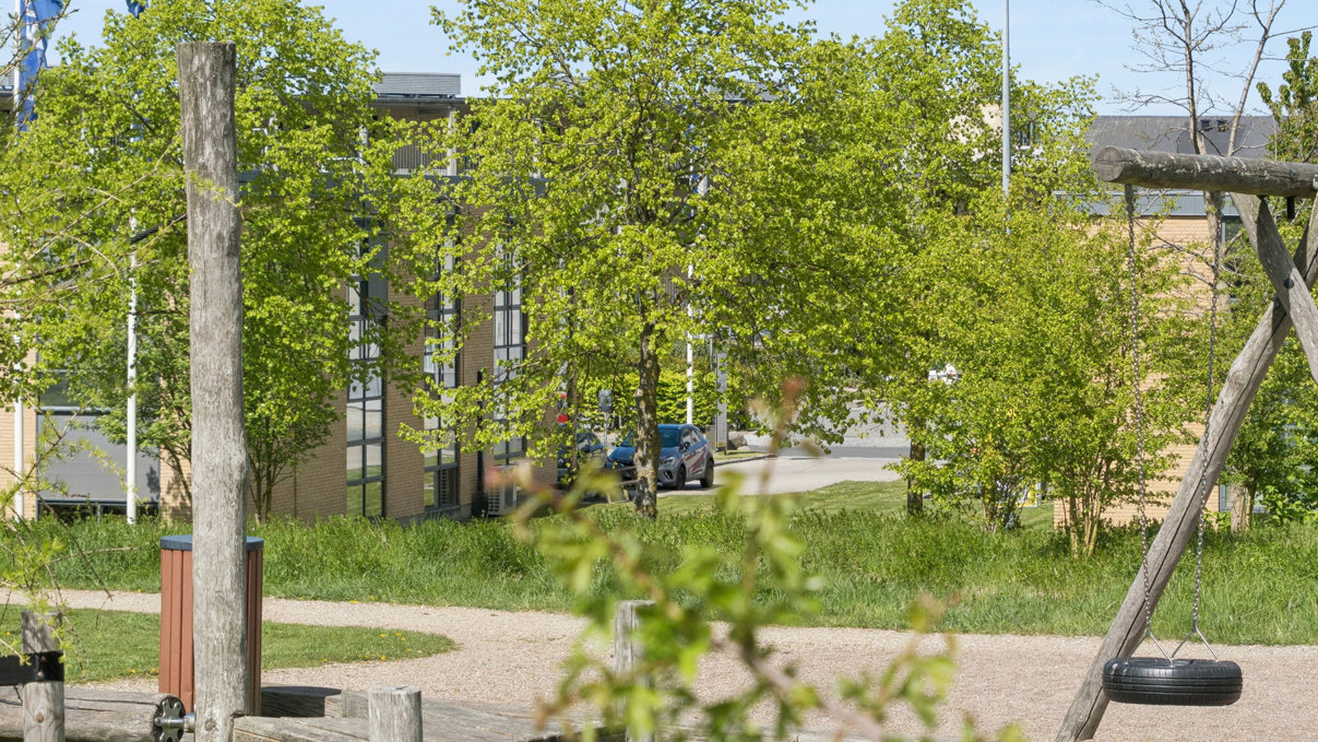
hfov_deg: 17.1
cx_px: 910
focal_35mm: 125
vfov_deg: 9.7
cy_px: 362
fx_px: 4369
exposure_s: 1/640
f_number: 8
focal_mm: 48
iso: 200
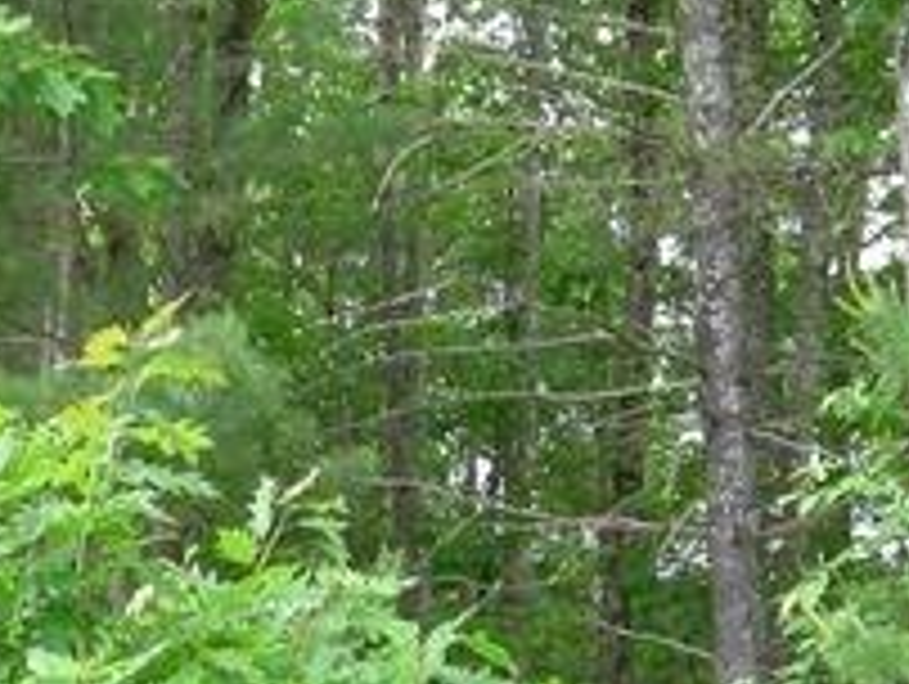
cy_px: 405
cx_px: 108
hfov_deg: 17.0
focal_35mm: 114
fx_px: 2997
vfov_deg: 13.0
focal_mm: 7.5
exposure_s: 1/52.1
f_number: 3
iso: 64
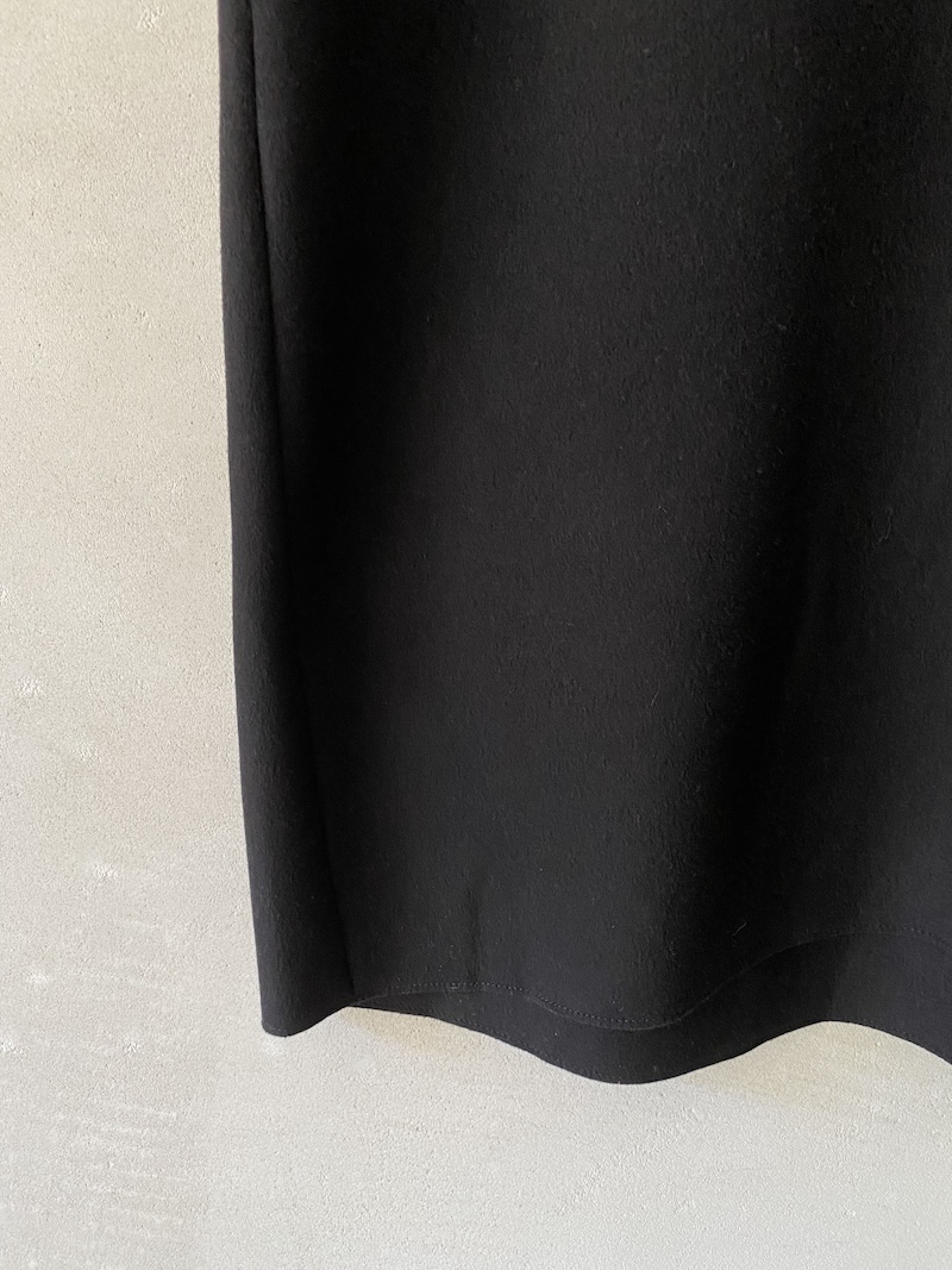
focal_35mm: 26
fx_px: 954
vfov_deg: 67.3
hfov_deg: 53.1
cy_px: 635
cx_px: 476
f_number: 1.8
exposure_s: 1/60
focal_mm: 4.25
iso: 160
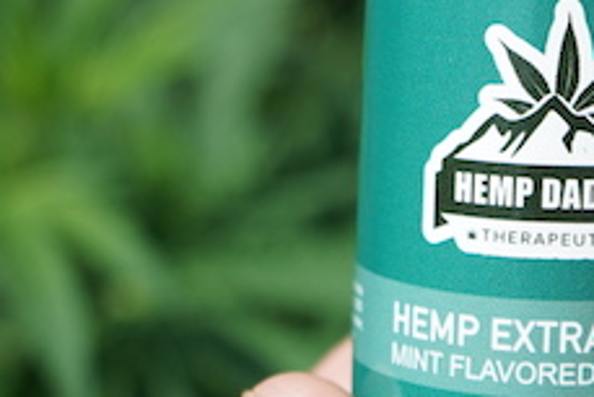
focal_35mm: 171
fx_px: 2823
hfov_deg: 11.9
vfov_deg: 8.0
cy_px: -25
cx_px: 503
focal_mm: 49
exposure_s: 1/800
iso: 100
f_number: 4.5
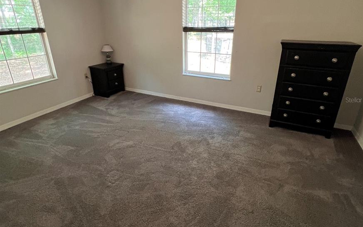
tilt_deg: -23.2
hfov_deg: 88.0
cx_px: 187
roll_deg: +0.4
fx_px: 188
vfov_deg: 62.0
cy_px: 100
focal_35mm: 19
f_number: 1.8
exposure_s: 1/60
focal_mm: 1.57
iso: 200
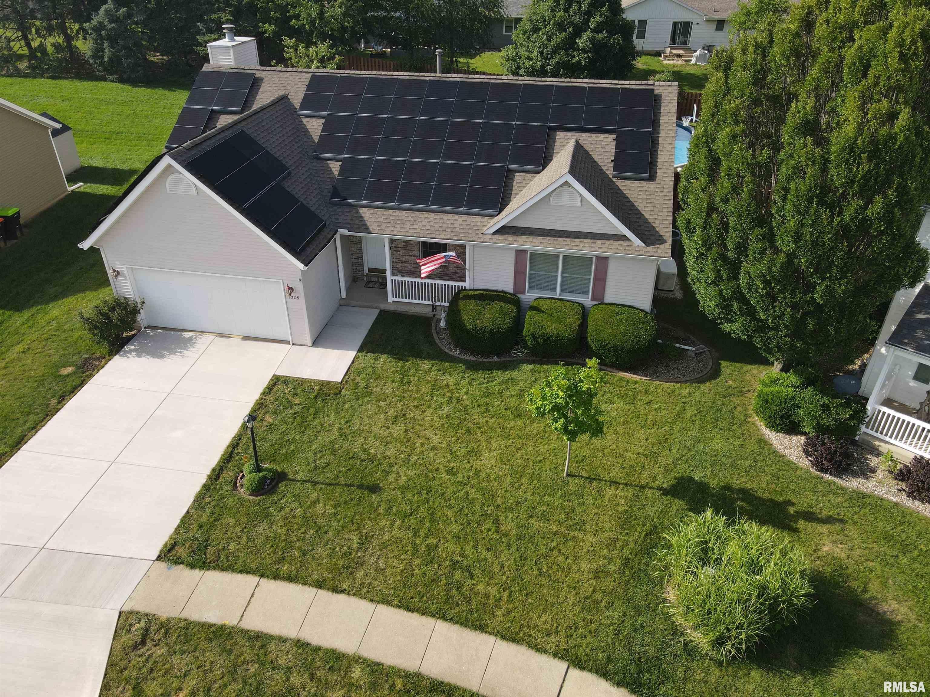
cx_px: 465
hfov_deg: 71.6
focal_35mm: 24
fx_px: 645
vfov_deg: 56.8
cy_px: 348
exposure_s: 1/400
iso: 100
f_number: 2.8
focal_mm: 4.5
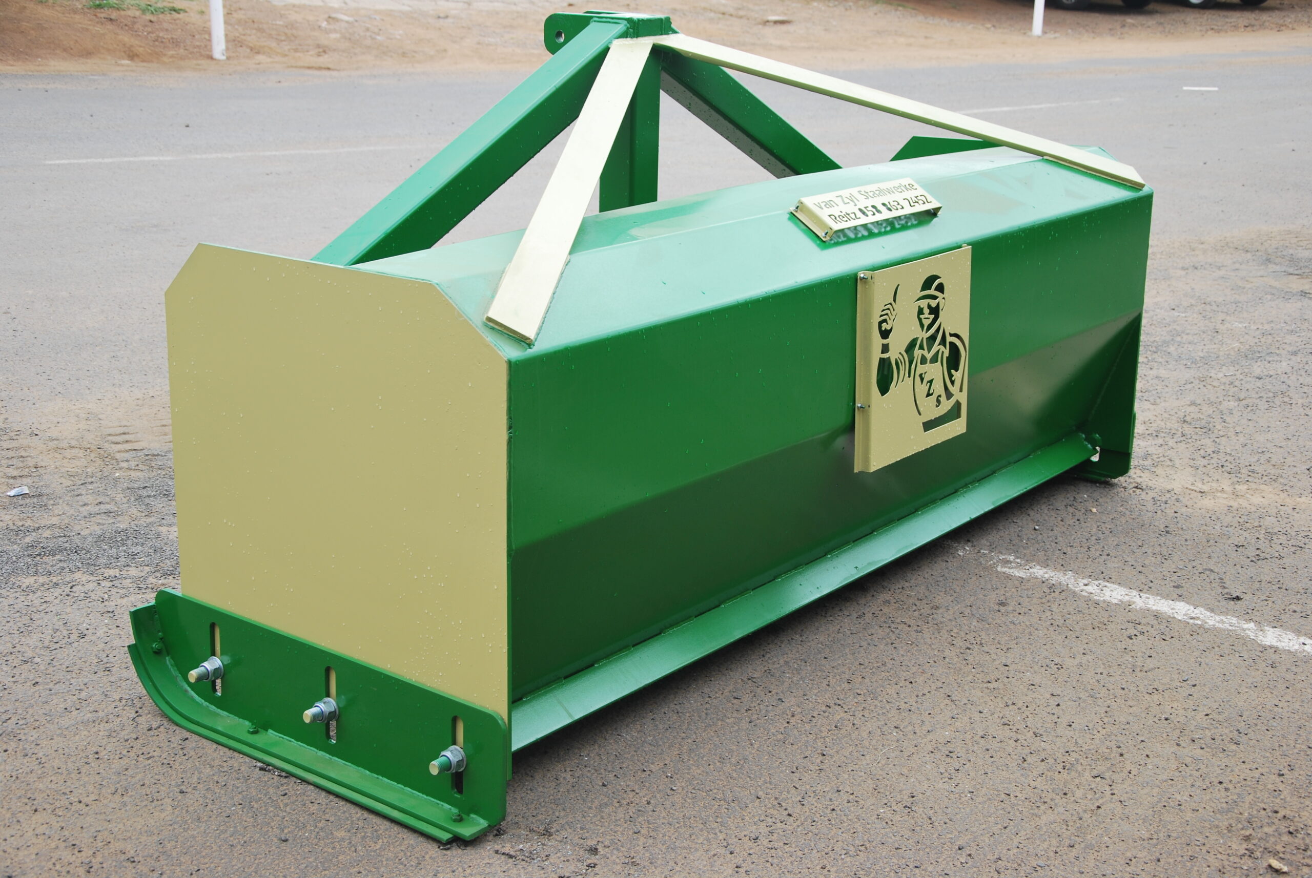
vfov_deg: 26.6
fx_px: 1861
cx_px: 656
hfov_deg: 38.8
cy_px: 439
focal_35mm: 51
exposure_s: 1/125
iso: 100
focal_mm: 34
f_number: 5.6
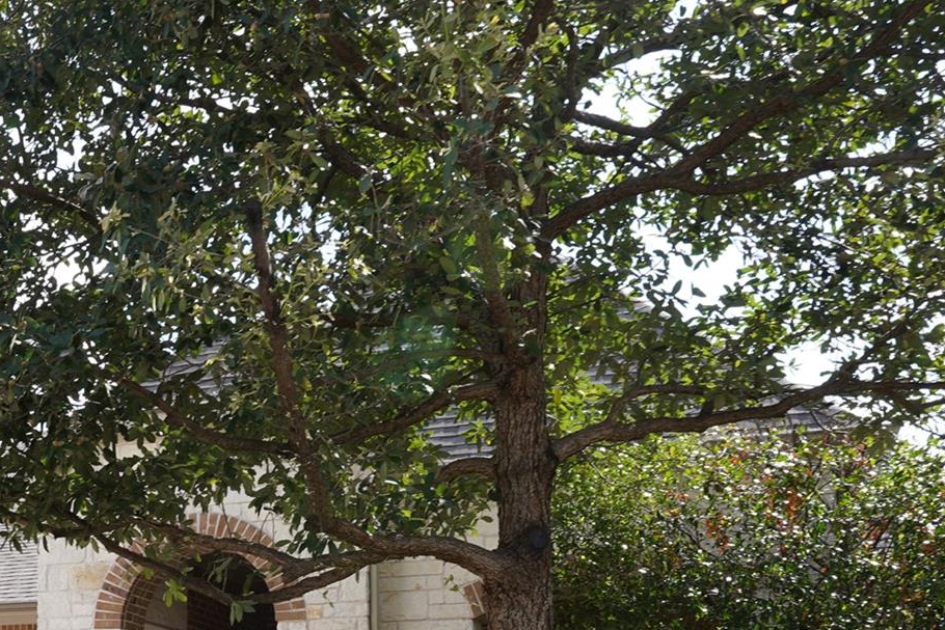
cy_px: 691
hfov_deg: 35.4
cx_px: 155
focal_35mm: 54
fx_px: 1418
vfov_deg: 23.5
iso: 160
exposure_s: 1/30
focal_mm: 24
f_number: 16
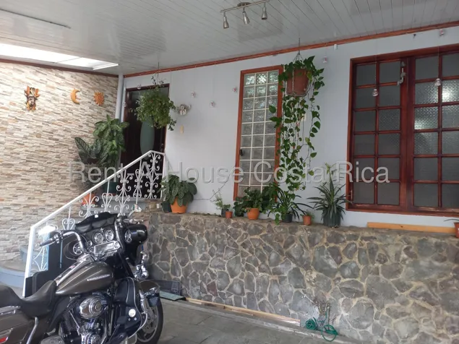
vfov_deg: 54.9
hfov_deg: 69.4
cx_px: 230
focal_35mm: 25
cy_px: 172
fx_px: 331
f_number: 1.8
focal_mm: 4.65
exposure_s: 1/60
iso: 200
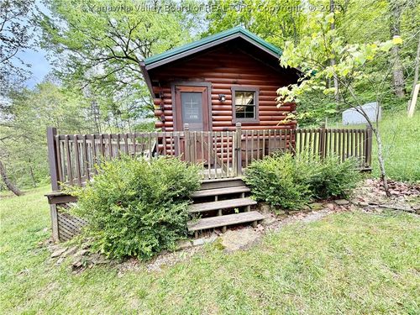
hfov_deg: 102.1
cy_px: 158
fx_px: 170
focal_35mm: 14
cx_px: 210
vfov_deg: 85.7
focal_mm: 2.22
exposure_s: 1/194
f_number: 2.2
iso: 64
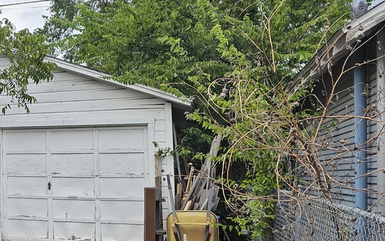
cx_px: -72
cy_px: 170
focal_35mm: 59
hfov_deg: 29.8
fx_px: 619
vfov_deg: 21.9
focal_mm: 6.3
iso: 16
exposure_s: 1/180
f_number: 1.7
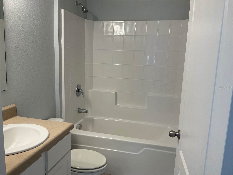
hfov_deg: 61.7
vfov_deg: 48.2
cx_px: 116
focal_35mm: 29
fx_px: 195
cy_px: 88
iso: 40
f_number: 1.8
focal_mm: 3
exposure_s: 1/60
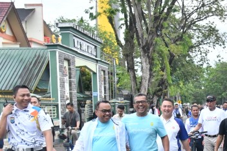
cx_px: 248
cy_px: 122
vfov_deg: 16.5
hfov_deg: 23.3
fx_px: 517
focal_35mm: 82
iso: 2000
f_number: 5.6
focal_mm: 24
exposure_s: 1/800
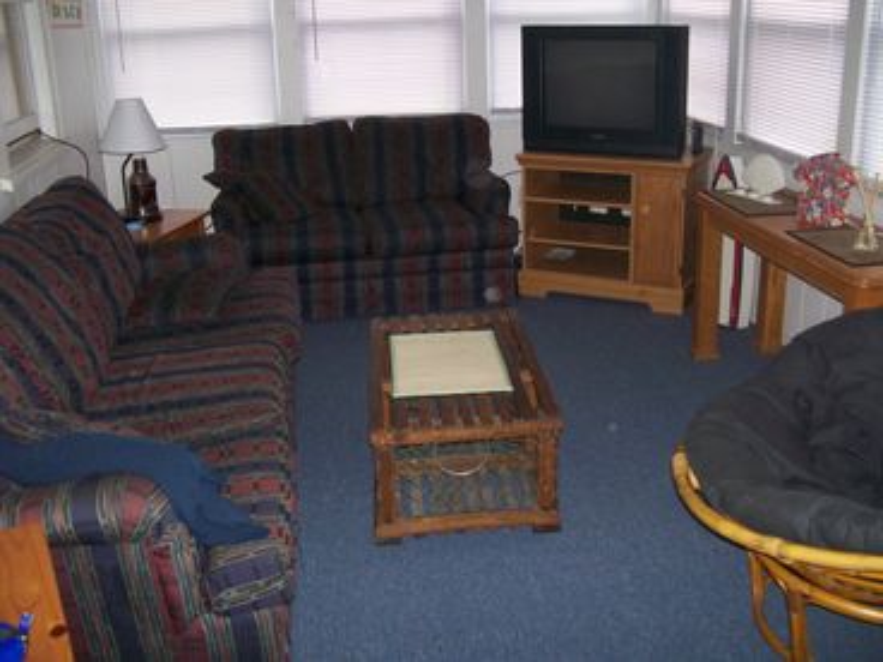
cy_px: 331
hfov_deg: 51.4
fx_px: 918
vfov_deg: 39.7
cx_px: 442
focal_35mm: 36
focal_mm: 6
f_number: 2.7
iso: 140
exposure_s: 1/64
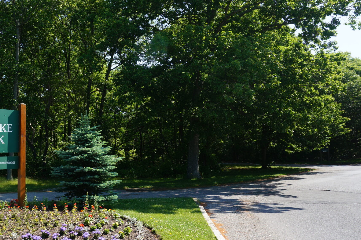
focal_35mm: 36
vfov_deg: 36.8
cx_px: 104
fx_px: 361
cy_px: 108
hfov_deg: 51.6
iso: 100
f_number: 10
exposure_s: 1/80
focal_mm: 16
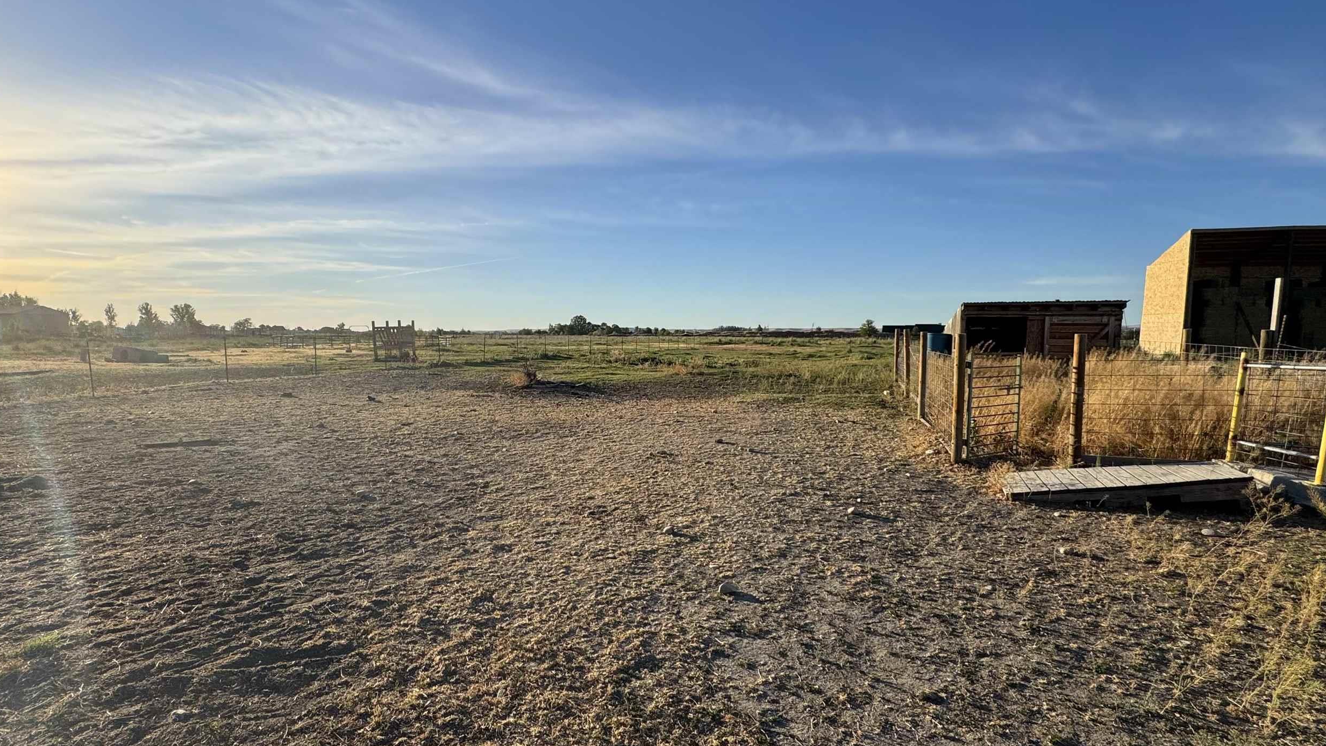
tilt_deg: -5.9
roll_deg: -0.8
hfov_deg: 89.5
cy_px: 395
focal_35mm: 19
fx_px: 668
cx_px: 639
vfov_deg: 58.3
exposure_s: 1/1927
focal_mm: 2.22
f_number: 2.2
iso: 50
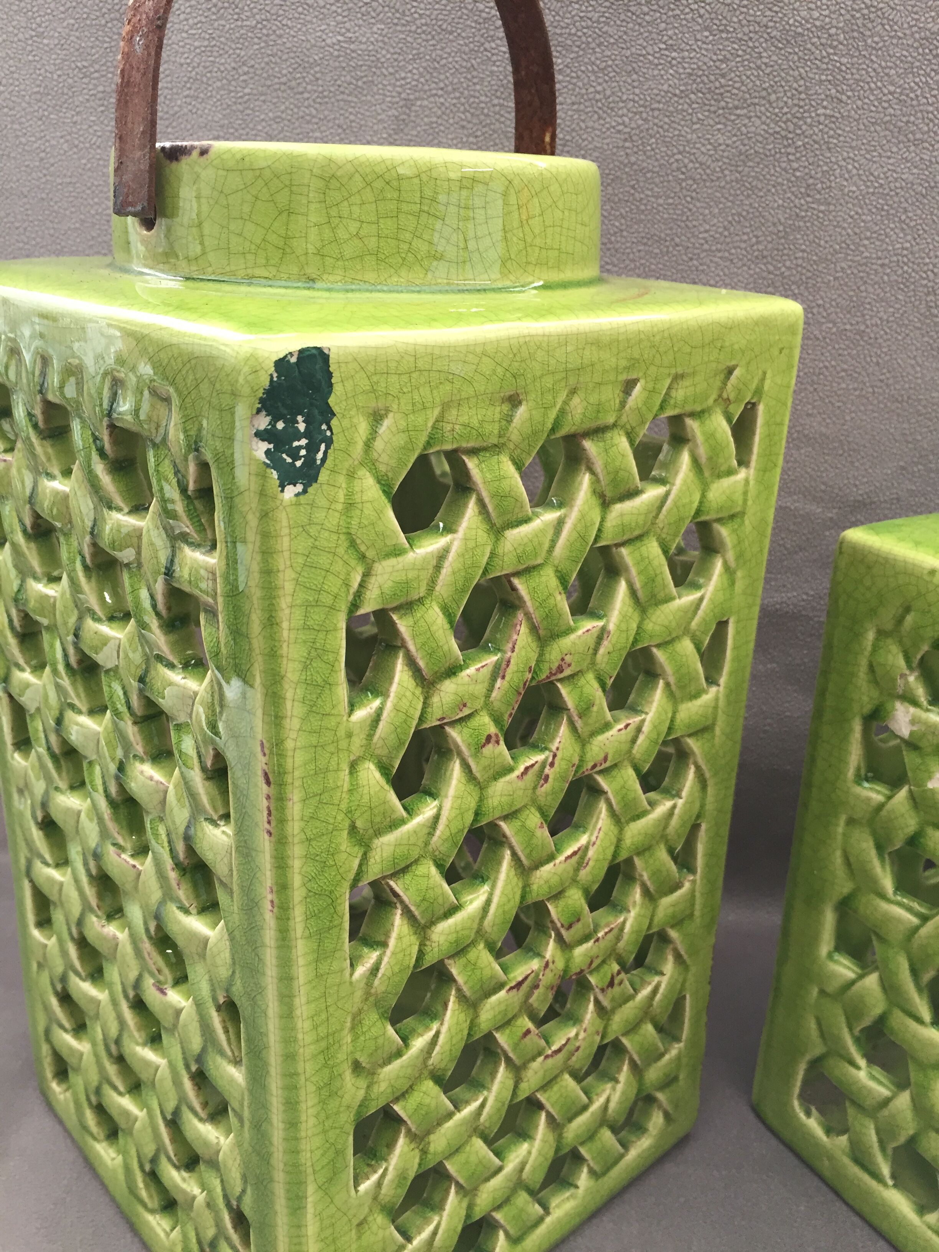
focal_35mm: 29
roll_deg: -1.5
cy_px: 626
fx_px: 1049
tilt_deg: -21.8
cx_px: 470
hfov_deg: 48.2
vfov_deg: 61.7
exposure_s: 1/33
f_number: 2.2
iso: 100
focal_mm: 4.15
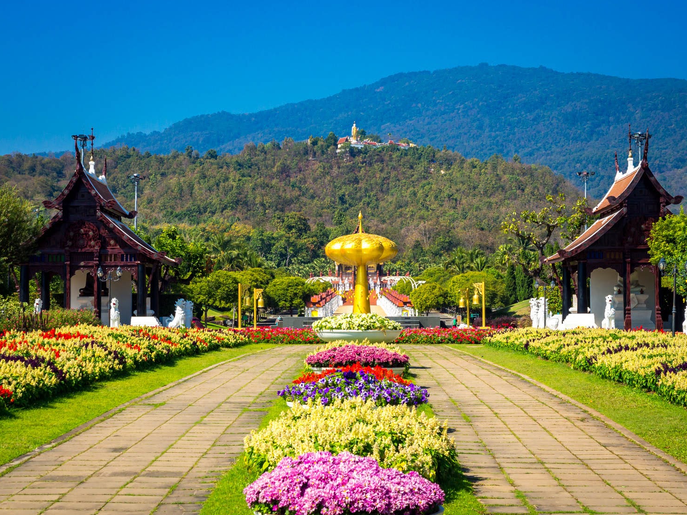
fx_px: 1627
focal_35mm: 82
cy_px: 256
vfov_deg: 18.0
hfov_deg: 23.8
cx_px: 327
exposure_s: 1/500
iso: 200
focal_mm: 38
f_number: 7.1
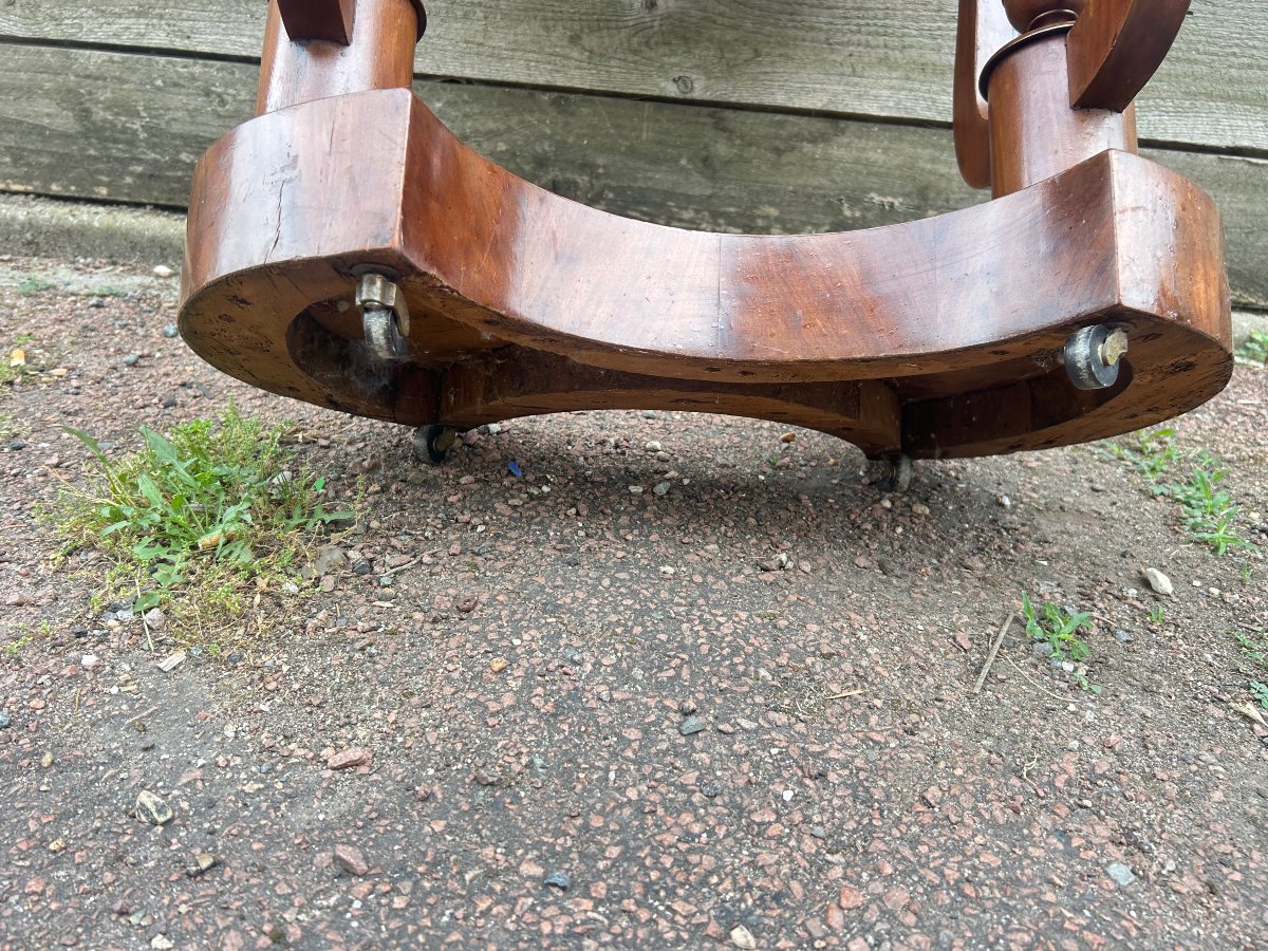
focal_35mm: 26
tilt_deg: -25.4
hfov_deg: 67.3
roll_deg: -5.2
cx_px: 634
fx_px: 952
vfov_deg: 53.1
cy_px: 476
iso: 32
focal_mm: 5.7
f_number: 1.5
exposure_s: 1/121
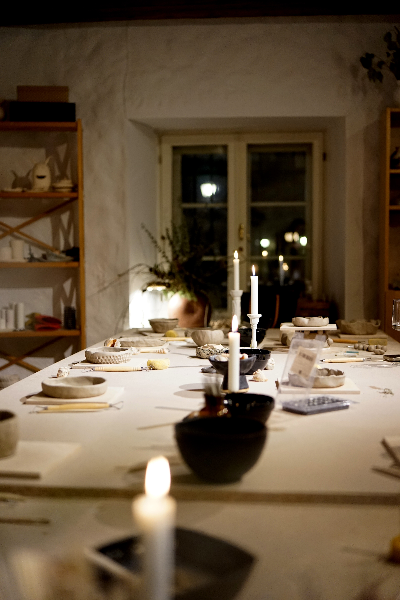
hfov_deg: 29.9
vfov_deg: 43.6
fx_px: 750
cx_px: 200
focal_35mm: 45
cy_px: 300
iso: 1600
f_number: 2
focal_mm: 45
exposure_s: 1/160
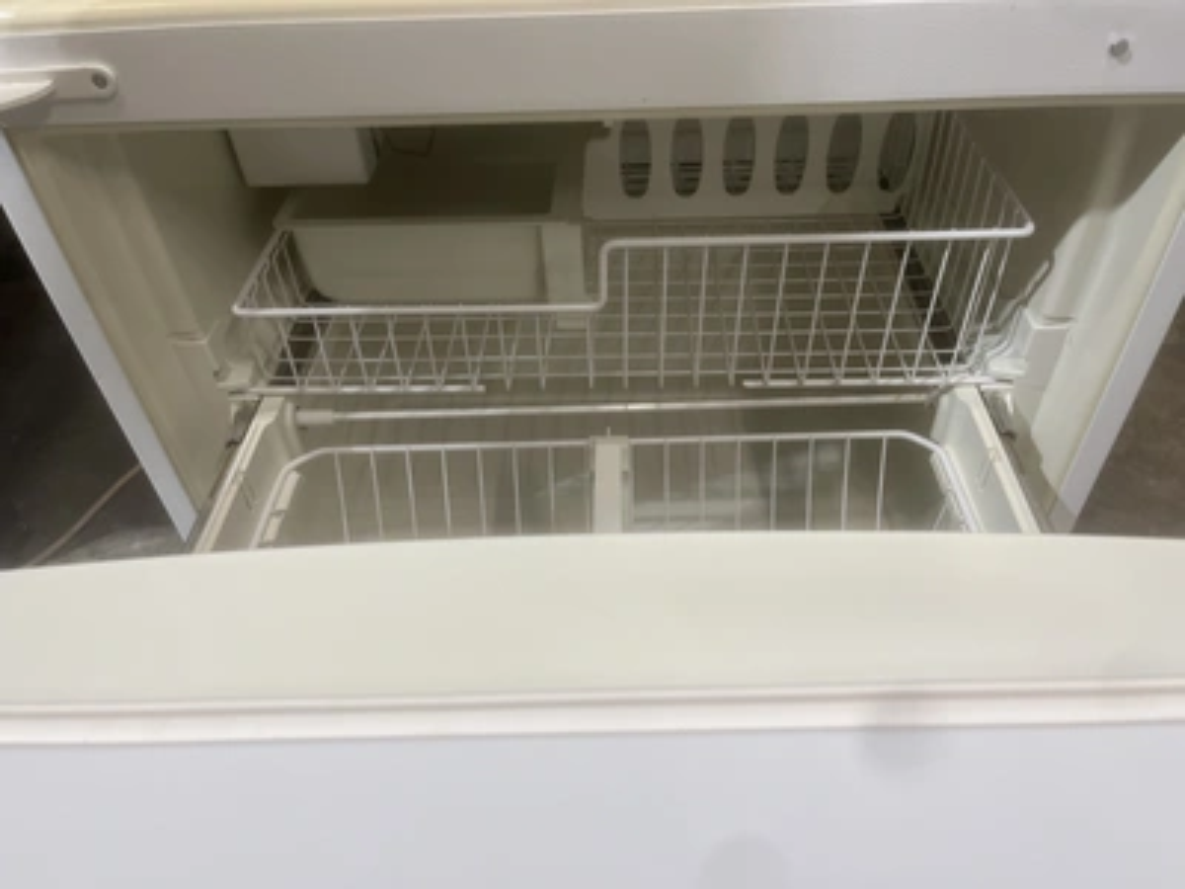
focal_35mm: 26
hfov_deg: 67.3
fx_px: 890
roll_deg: +4.7
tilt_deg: -43.2
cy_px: 444
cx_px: 592
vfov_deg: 53.1
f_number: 1.6
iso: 125
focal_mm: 5.1
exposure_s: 1/120
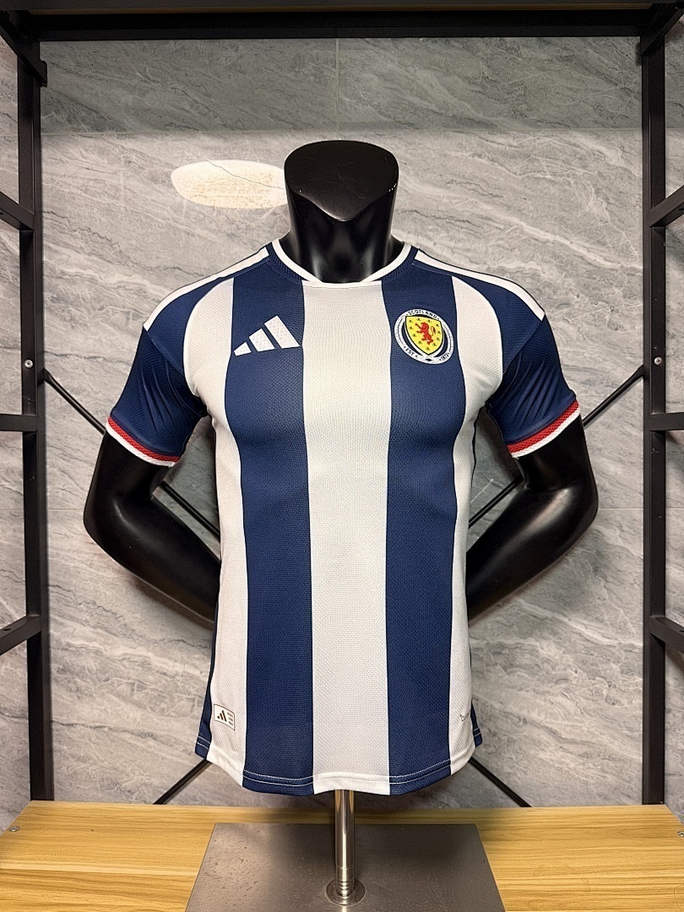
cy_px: 456
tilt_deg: -1.6
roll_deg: -0.2
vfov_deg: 71.6
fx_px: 632
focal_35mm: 24
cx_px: 342
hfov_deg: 56.8
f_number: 1.78
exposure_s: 1/50
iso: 125
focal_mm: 6.76
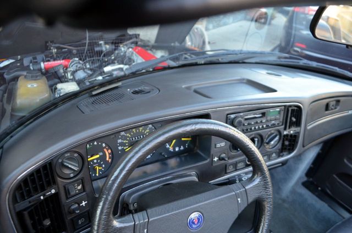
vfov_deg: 47.7
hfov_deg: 67.5
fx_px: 263
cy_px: 116
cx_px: 176
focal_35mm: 27
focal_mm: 18
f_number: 4
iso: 400
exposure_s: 1/60
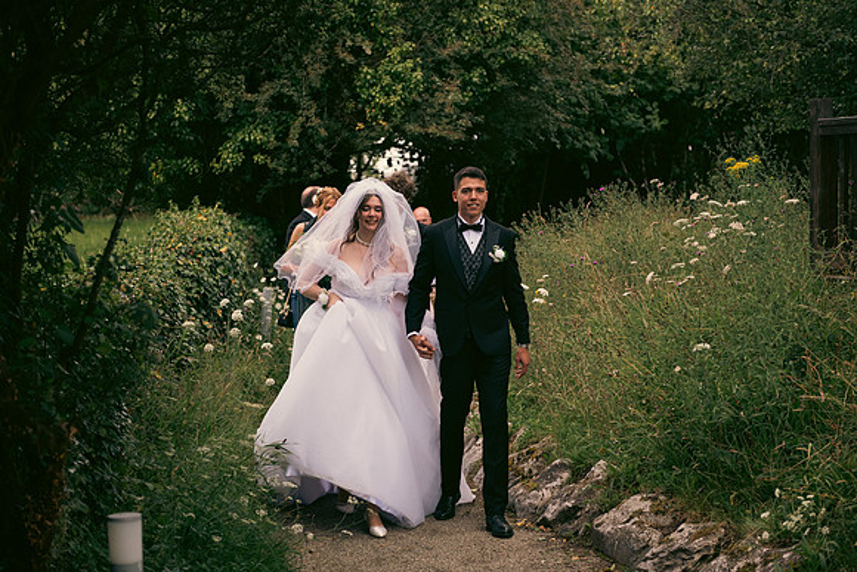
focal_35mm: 70
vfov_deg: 19.5
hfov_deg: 28.8
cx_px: 428
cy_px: 286
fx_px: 1667
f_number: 3.5
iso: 200
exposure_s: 1/640
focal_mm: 70
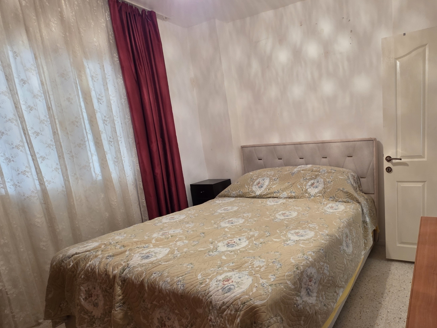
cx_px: 298
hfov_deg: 78.6
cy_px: 182
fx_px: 252
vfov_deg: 65.8
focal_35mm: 20
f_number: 1.9
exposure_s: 1/50
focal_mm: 2.2
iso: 200
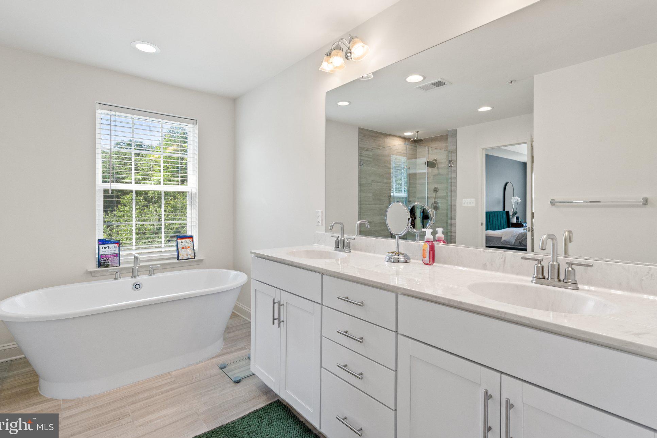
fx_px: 310
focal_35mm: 17
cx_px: 332
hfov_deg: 93.3
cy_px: 206
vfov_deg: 70.4
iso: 640
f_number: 8
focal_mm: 16
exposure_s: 1/30
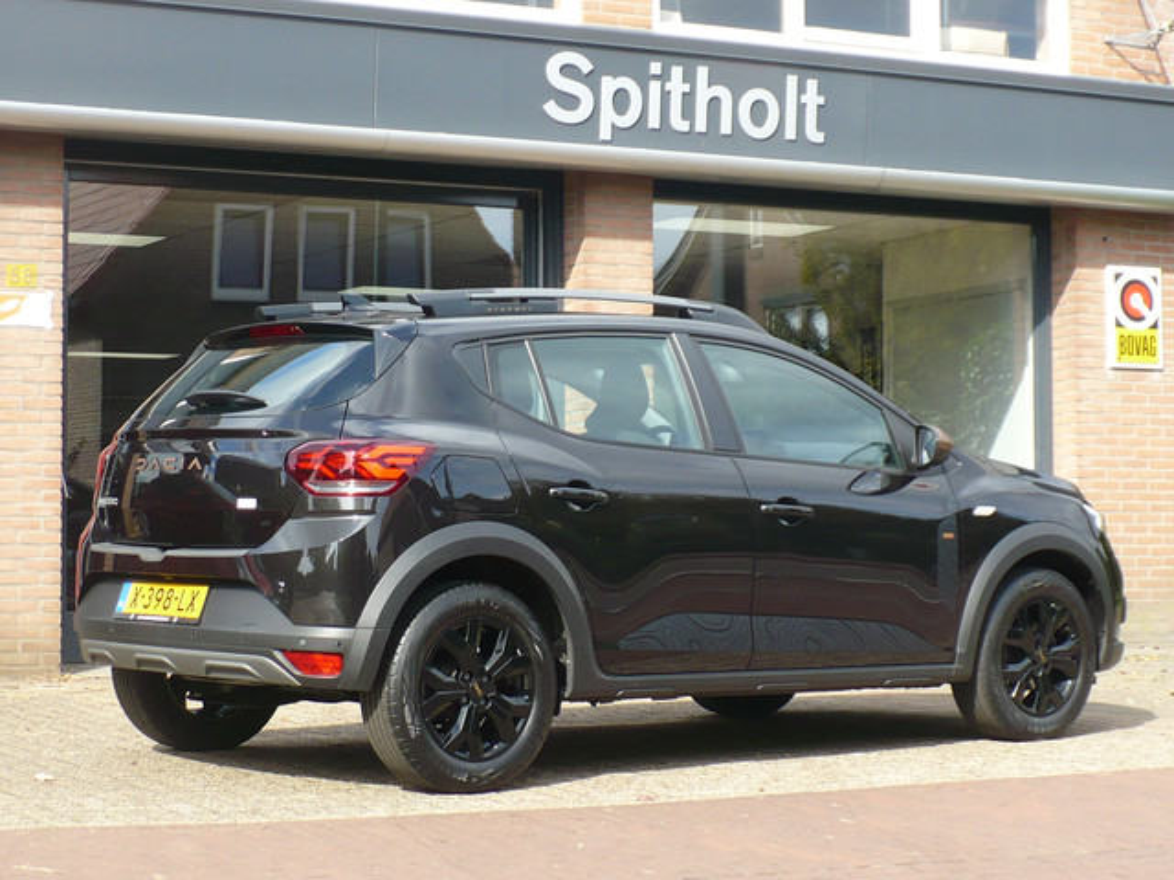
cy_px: 440
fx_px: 2713
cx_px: 587
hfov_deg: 24.4
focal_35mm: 80
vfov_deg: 18.4
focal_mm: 8.9
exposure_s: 1/320
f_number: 3.1
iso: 100
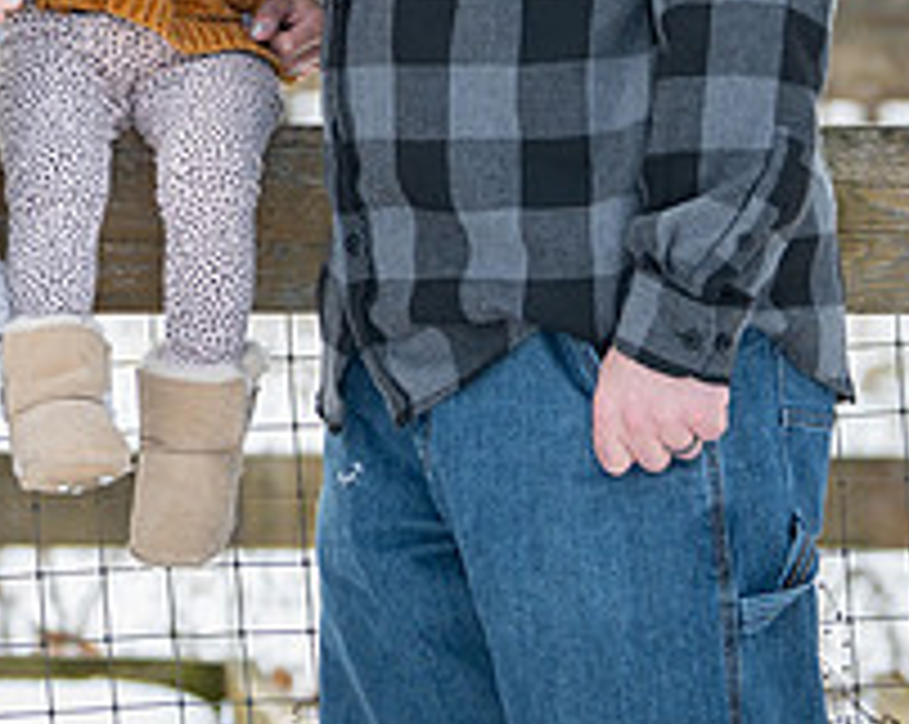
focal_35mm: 332
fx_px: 8919
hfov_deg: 5.8
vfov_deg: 4.6
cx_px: 168
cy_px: -45
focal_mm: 95
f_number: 3.5
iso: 320
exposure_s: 1/500
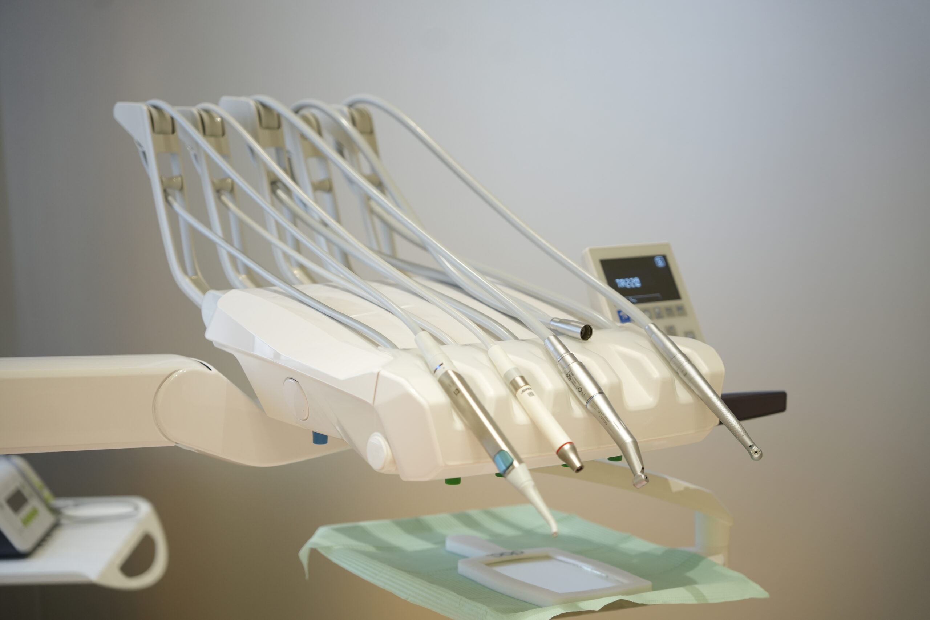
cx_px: 465
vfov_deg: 20.5
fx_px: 1713
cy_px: 310
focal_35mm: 66
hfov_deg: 30.4
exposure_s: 1/250
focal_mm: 66.3
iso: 800
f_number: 2.8
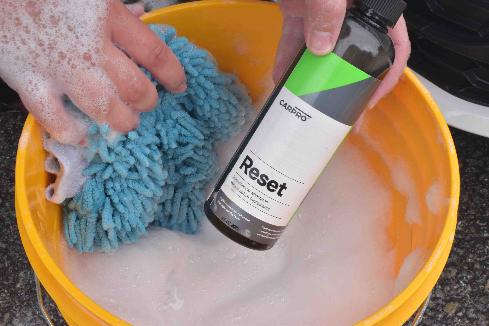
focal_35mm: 51
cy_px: 163
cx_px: 244
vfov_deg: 26.5
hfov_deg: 38.9
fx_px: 693
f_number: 29
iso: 1000
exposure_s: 1/80
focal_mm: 34
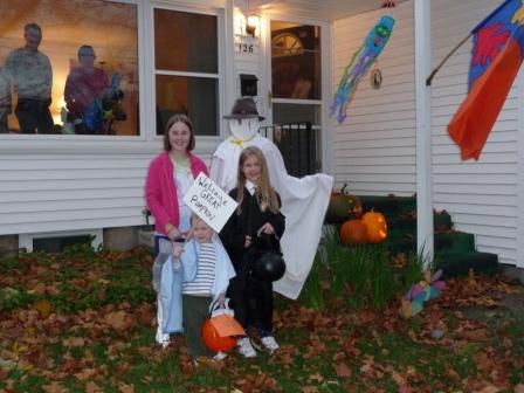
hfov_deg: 43.9
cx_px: 262
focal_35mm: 43
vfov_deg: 33.6
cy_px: 196
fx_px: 651
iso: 500
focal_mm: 7.1
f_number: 4
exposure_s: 1/30
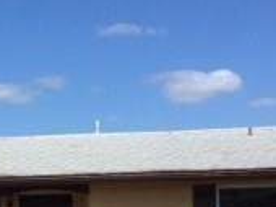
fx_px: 900
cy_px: 254
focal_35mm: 113
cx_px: -26
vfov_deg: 12.7
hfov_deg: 16.9
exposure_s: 1/3425
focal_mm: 4.12
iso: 40
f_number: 2.2
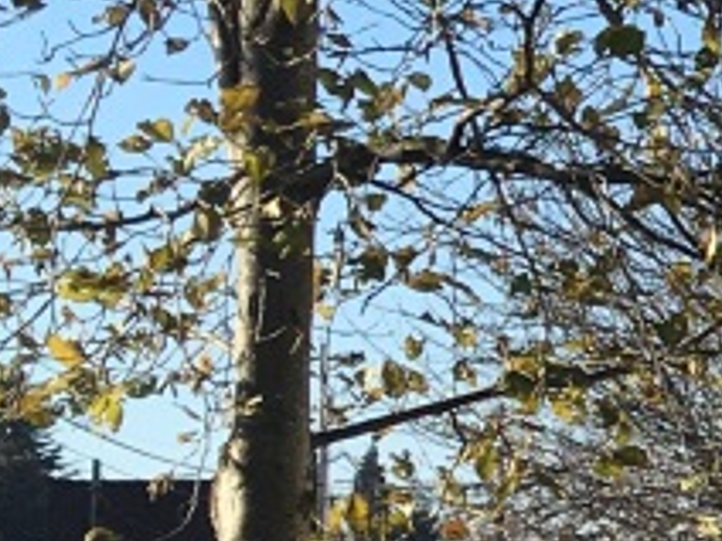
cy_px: 495
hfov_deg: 8.4
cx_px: 2156
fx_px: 4130
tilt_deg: +2.7
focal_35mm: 198
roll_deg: +1.1
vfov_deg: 7.5
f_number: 2.2
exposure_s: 1/1399
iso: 25
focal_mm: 4.15
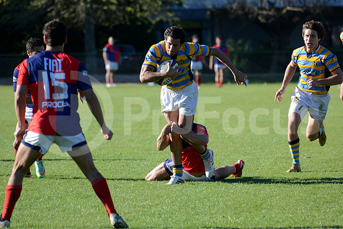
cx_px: 172
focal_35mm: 300
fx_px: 2859
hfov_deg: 6.9
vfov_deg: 4.6
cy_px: 114
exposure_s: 1/500
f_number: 5.6
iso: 320
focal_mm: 300
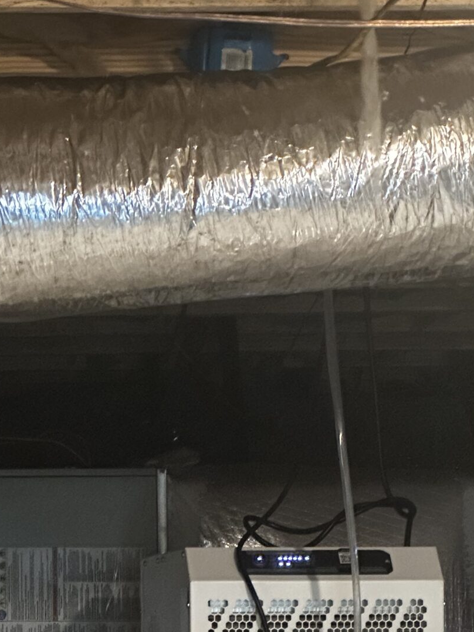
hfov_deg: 8.1
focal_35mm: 183
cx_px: 105
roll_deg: +0.2
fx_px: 3340
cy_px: 729
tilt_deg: -2.7
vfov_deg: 10.6
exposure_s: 1/41
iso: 1250
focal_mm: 9
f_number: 2.8
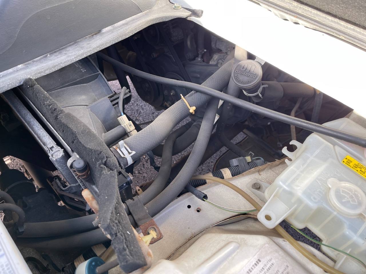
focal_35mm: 25
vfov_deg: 54.9
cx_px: 183
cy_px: 137
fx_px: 264
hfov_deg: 69.4
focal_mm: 5.1
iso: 32
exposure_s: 1/121
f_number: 1.6
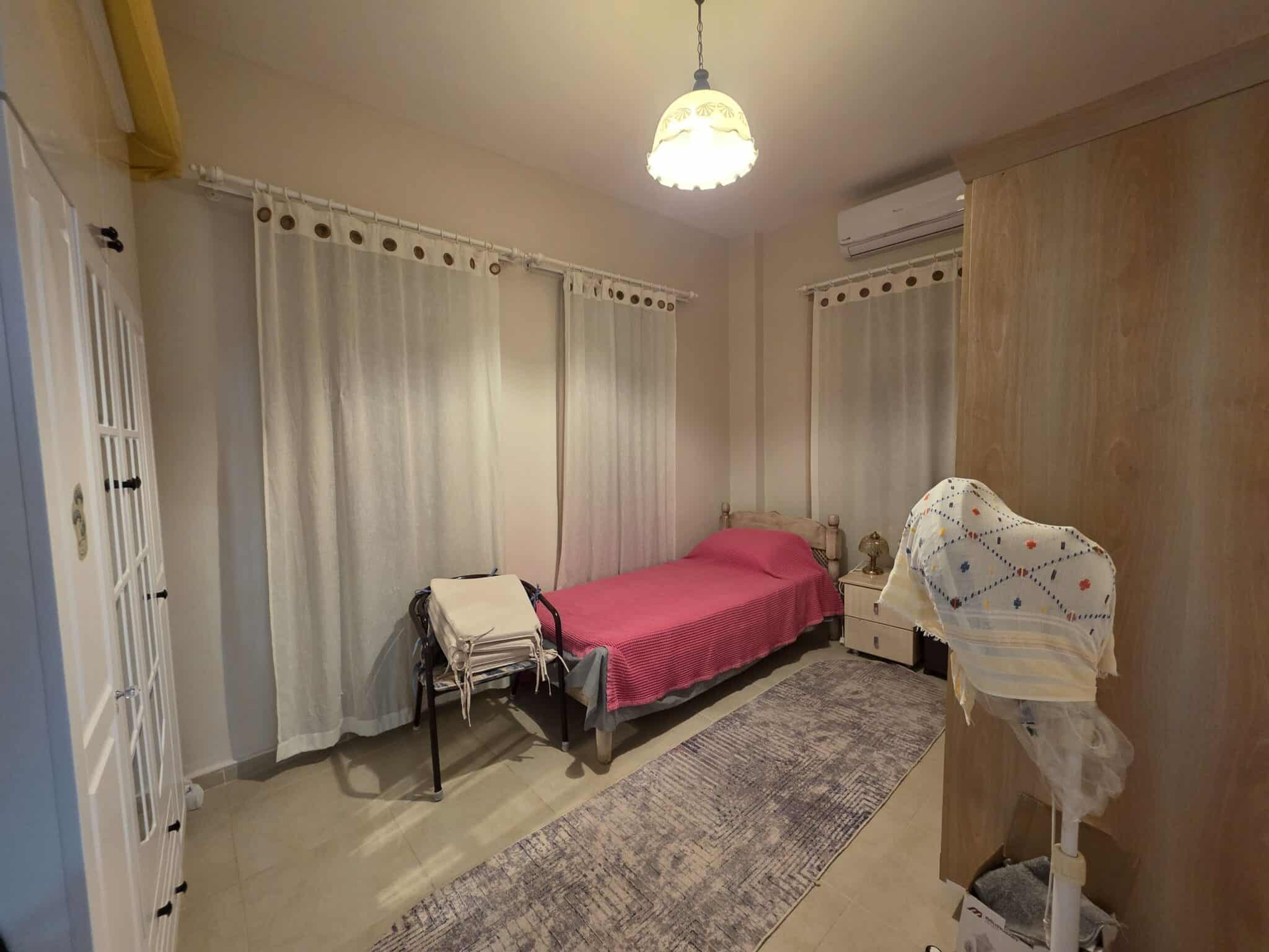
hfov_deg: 106.2
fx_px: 477
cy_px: 476
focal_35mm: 13
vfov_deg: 89.9
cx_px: 634
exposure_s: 1/50
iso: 400
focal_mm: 2.2
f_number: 1.9
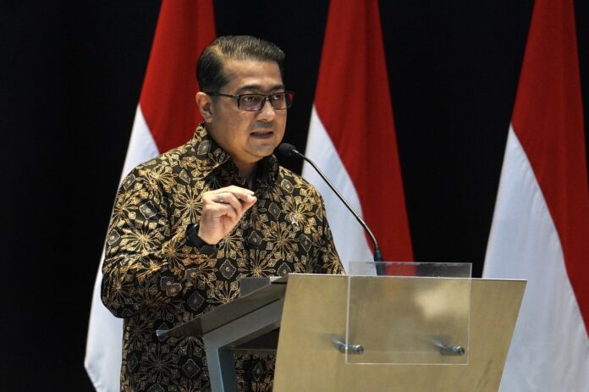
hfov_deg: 10.8
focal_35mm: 191
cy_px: 196
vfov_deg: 7.2
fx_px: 3123
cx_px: 294
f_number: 4
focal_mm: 191
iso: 5000
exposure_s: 1/200
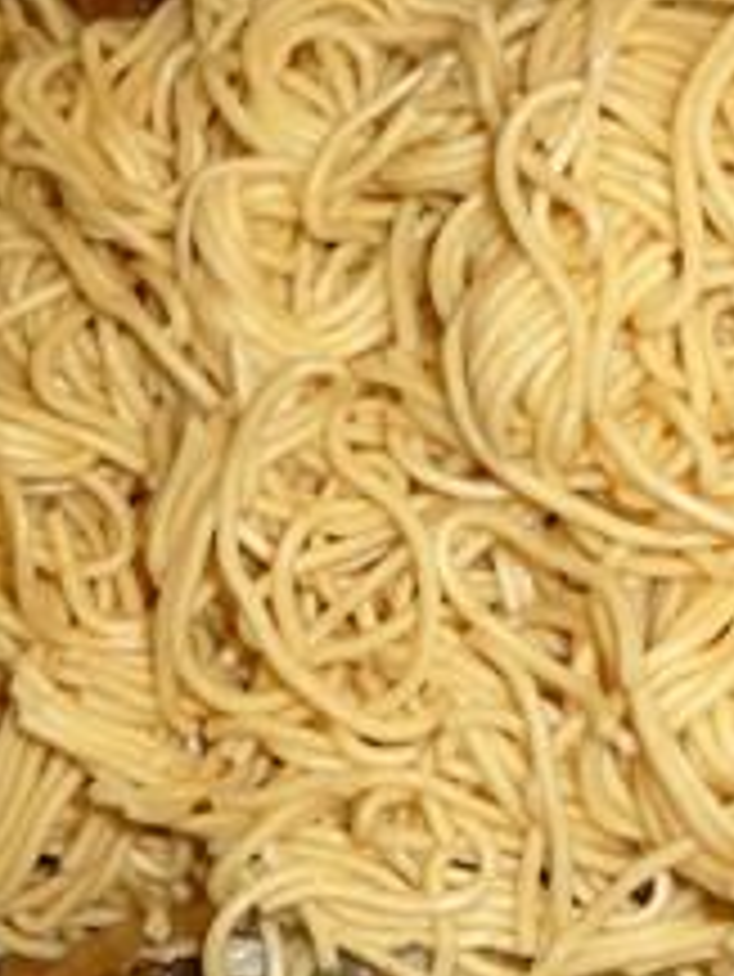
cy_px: 423
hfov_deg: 12.4
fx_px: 3333
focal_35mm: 118
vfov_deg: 16.7
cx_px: 711
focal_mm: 6.7
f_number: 3.9
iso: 100
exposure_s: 1/30
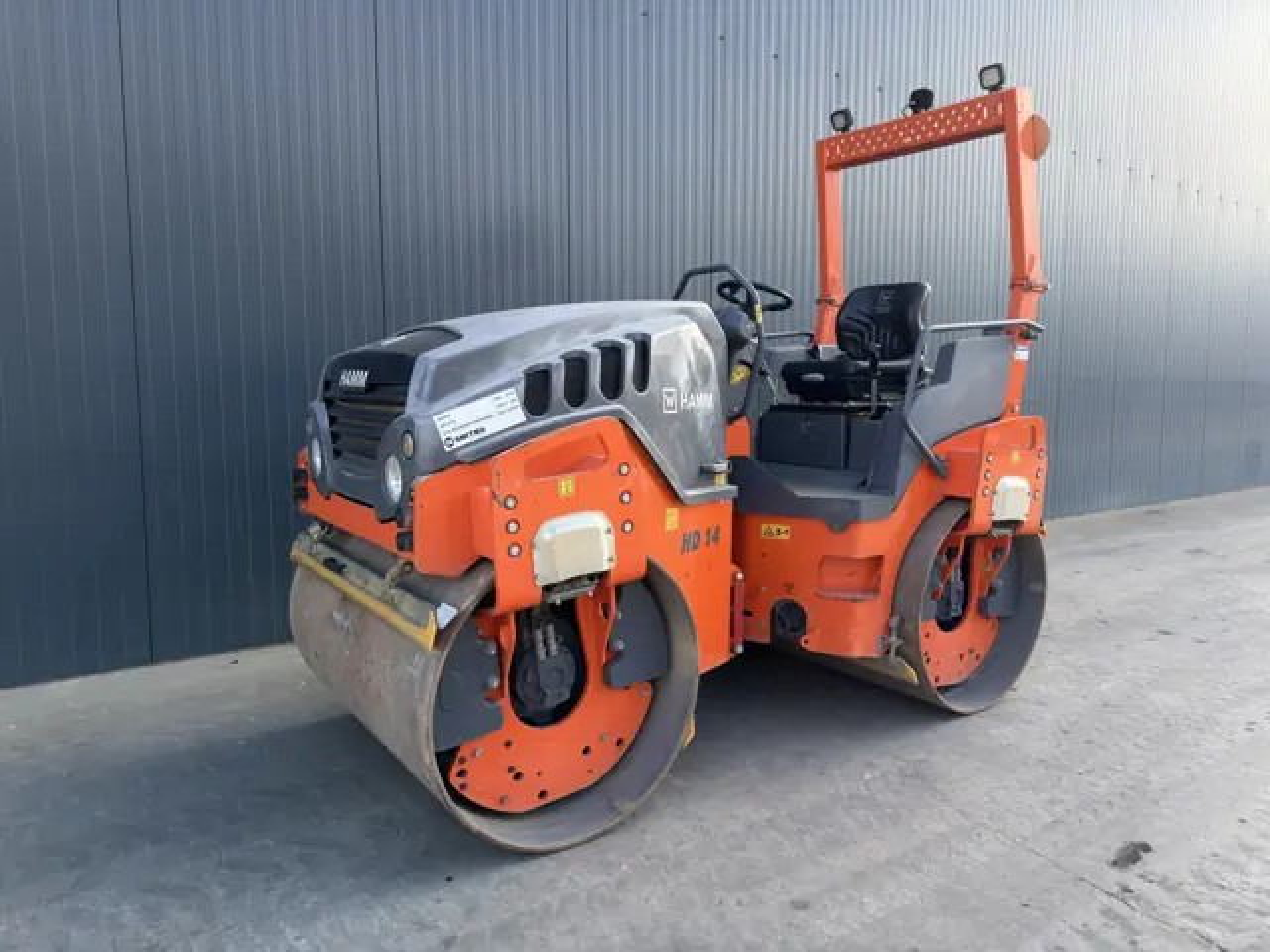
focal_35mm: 24
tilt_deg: -4.5
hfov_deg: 71.6
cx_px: 635
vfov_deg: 56.8
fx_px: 881
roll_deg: -0.1
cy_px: 476
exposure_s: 1/702
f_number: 1.78
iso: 80
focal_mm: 6.76
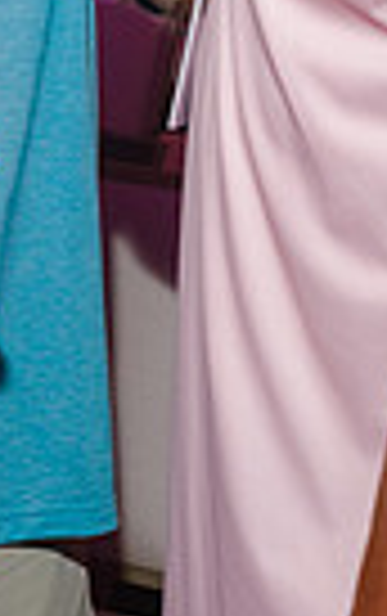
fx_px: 2540
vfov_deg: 13.4
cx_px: -126
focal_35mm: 151
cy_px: -169
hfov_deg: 8.6
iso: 1250
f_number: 4
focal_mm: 35
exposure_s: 1/160
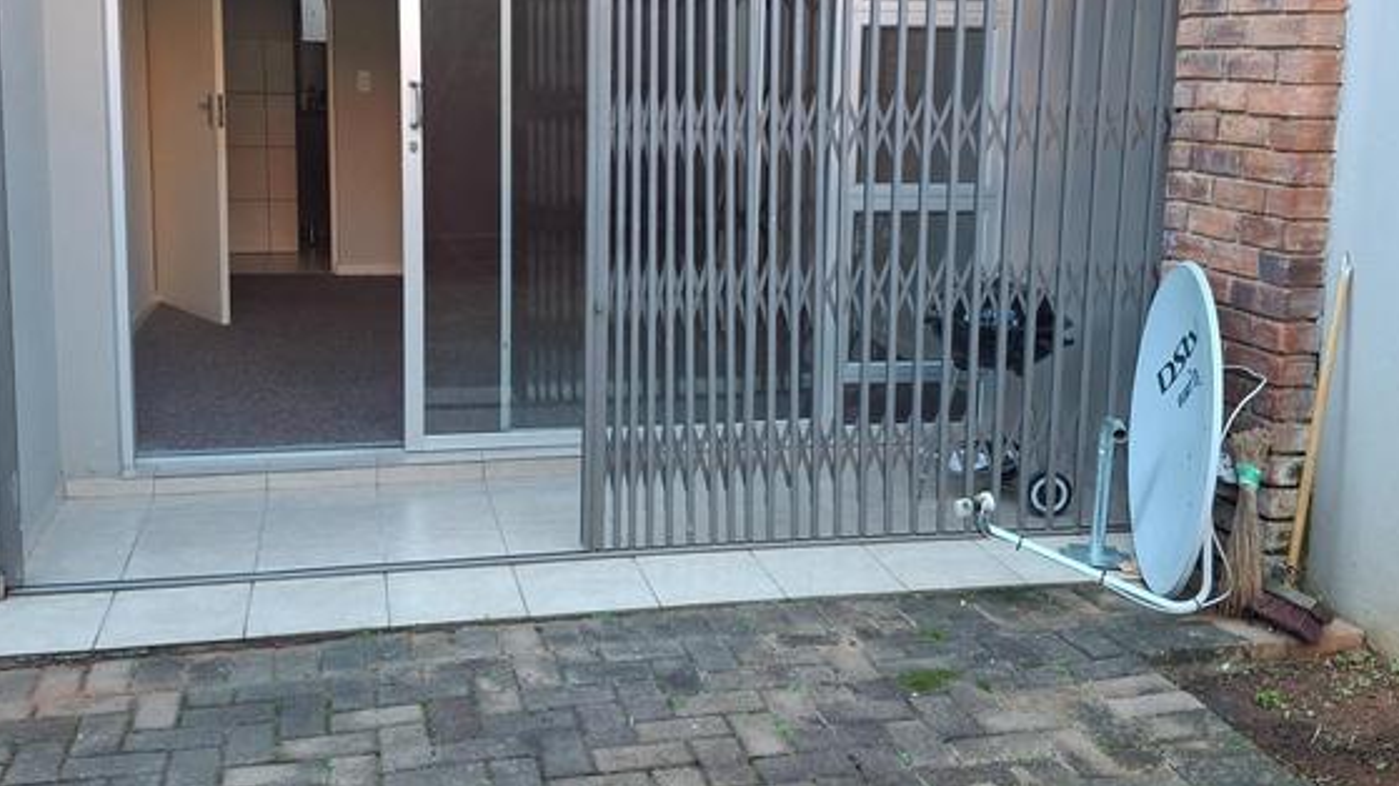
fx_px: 1446
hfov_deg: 51.6
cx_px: 686
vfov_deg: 30.2
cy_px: 270
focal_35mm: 39
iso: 100
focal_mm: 4.69
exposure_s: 1/120
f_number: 1.8
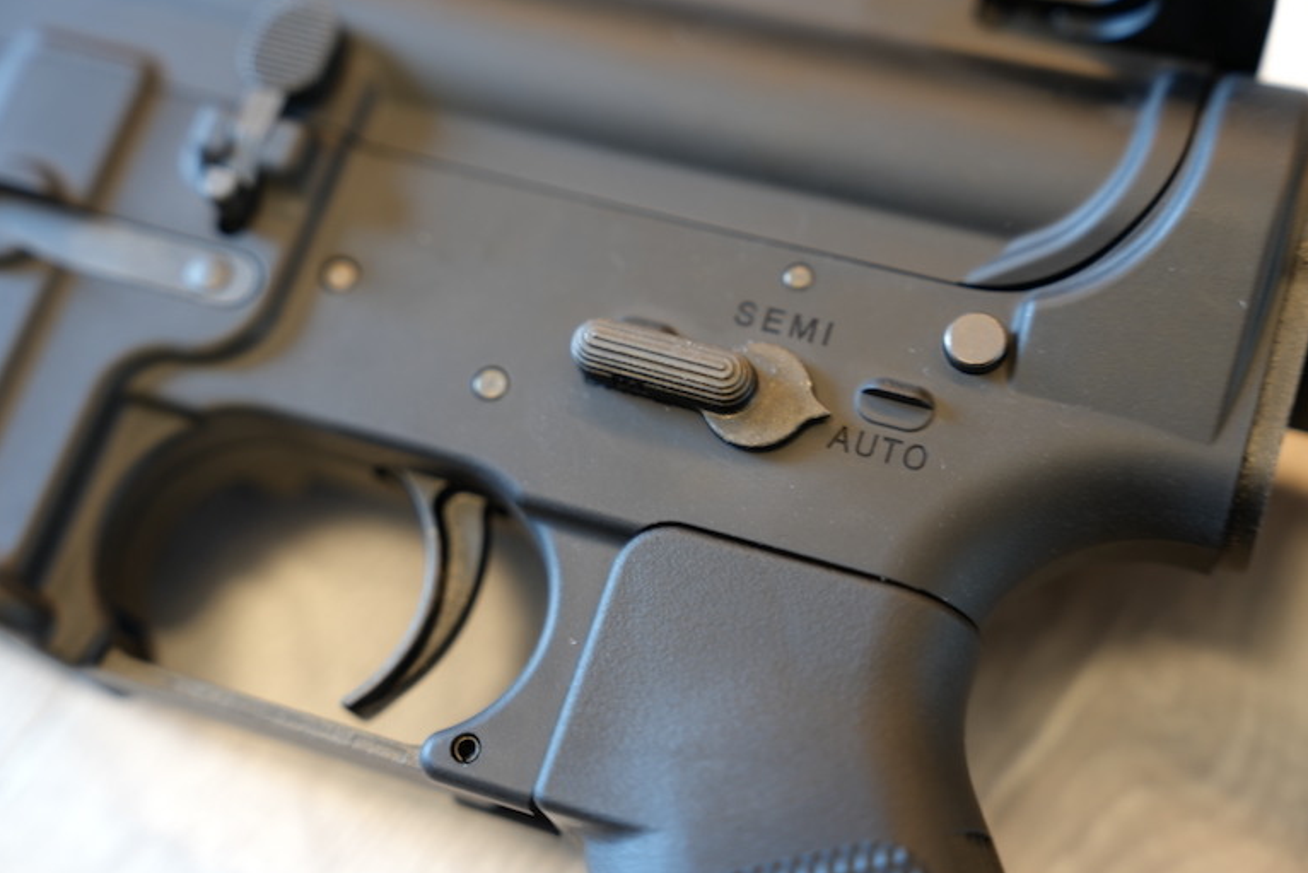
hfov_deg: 36.2
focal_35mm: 55
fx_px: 1999
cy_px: 432
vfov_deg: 24.6
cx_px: 663
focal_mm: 54
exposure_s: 1/4
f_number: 2.8
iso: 200
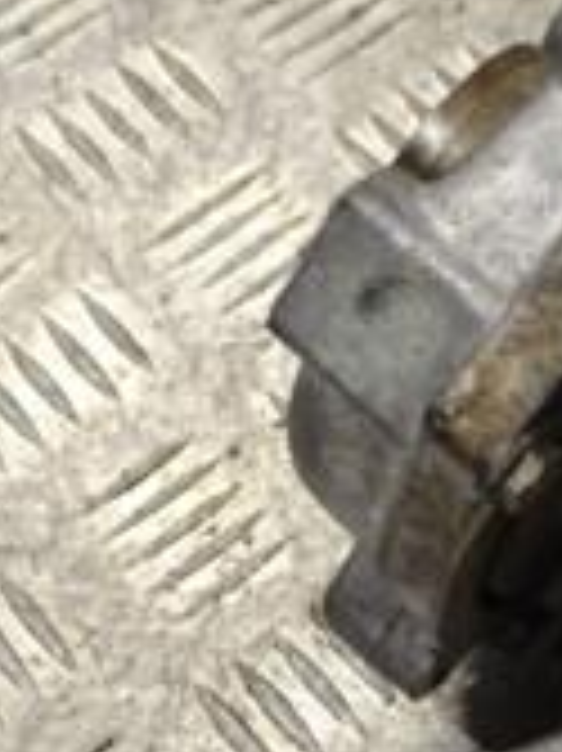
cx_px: 1030
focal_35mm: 166
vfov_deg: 11.8
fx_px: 3598
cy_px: 108
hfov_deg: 8.6
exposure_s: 1/30
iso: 125
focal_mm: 32
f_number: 4.8
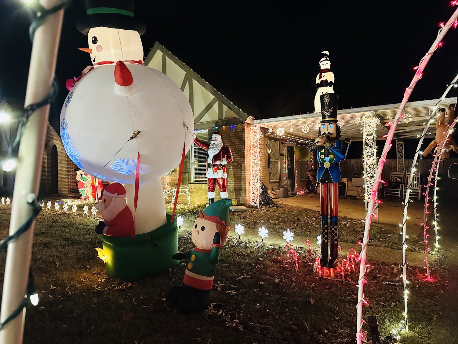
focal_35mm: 24
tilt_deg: +1.2
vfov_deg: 56.8
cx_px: 229
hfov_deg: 71.6
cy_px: 172
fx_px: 318
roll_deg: +1.1
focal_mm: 6.86
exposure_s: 1/30
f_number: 1.78
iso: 800
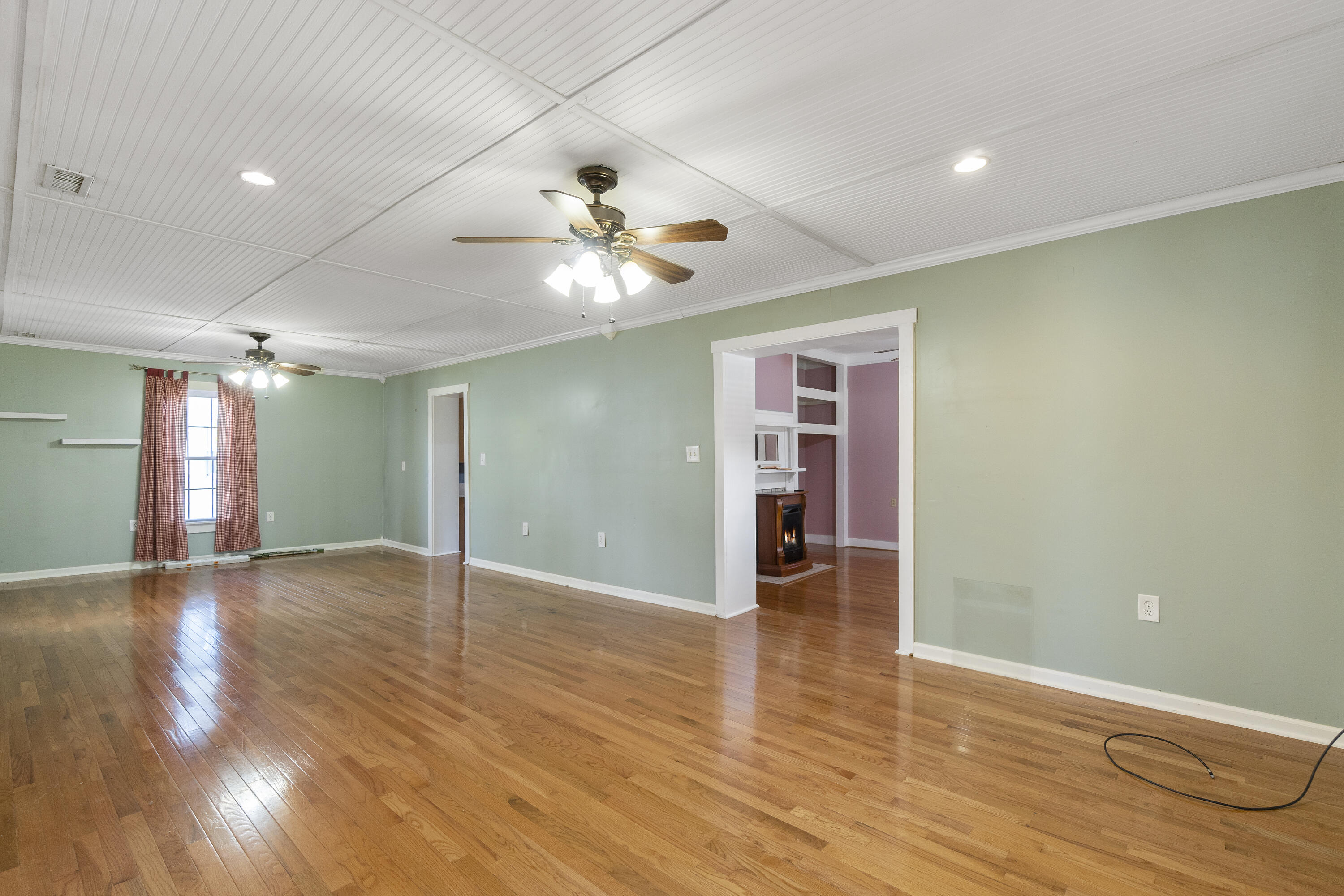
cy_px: 448
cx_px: 672
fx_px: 560
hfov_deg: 100.4
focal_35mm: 15
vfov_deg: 77.3
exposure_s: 1/5
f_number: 8
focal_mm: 10
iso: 320
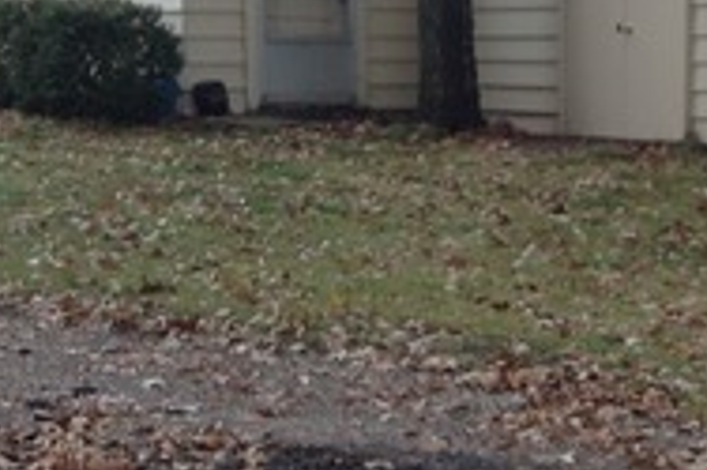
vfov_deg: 11.0
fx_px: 2433
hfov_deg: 16.2
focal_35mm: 124
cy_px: 376
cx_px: 688
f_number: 2.4
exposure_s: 1/123
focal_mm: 4.28
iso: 50
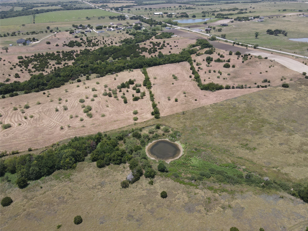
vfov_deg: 56.8
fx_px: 214
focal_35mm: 24
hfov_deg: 71.6
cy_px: 116
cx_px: 154
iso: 100
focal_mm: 4.5
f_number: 2.8
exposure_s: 1/500
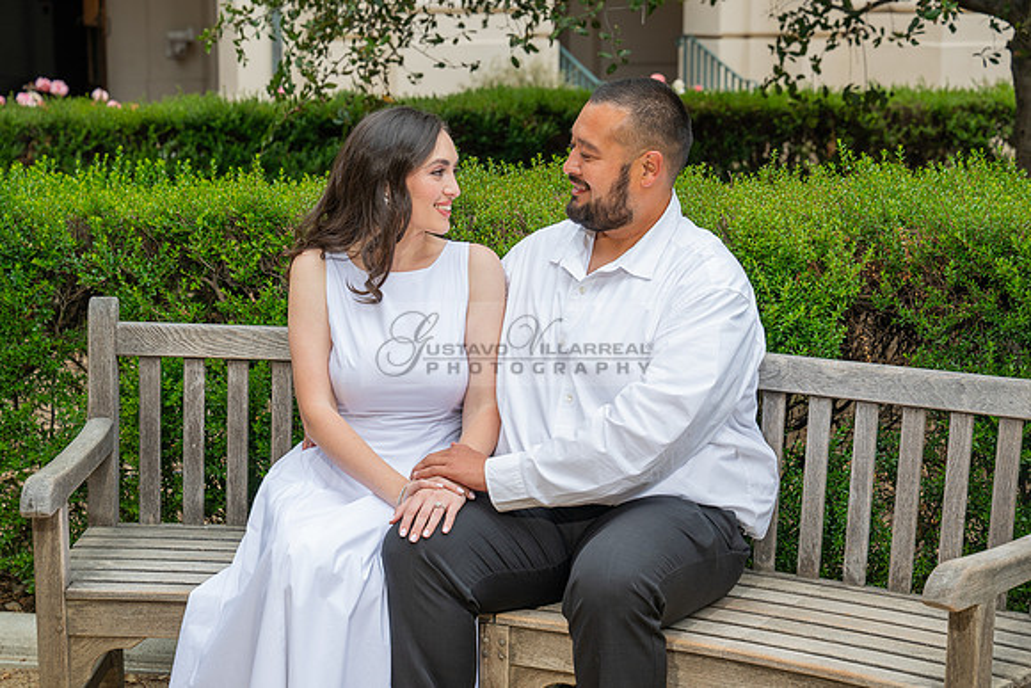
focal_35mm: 70
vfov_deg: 19.5
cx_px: 516
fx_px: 2005
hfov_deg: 28.8
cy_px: 344
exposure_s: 1/200
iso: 200
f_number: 5.6
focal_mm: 70
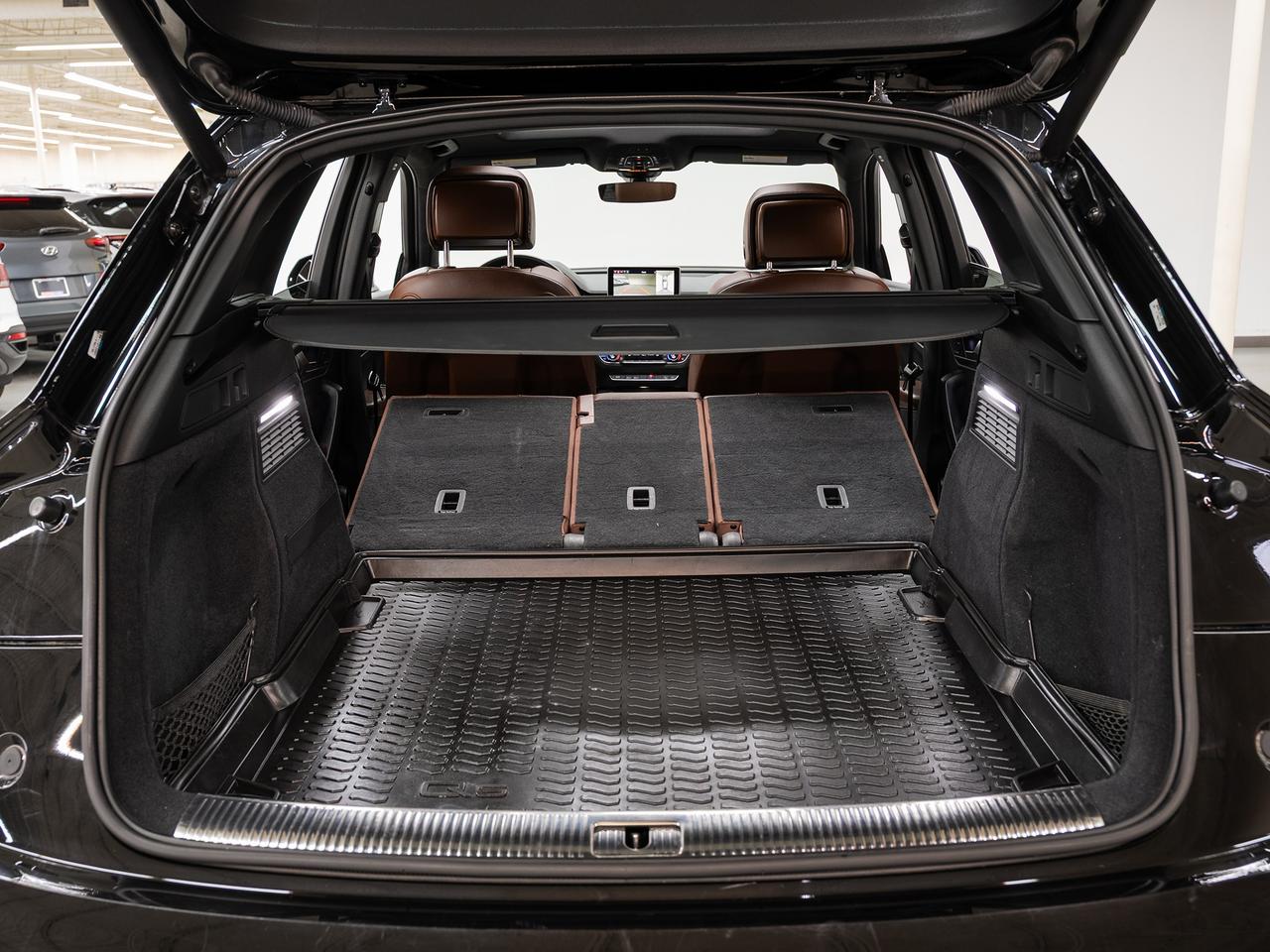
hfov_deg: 55.8
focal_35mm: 33
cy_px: 476
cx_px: 635
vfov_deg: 43.3
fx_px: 1198
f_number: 5.6
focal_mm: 30.2
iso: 100
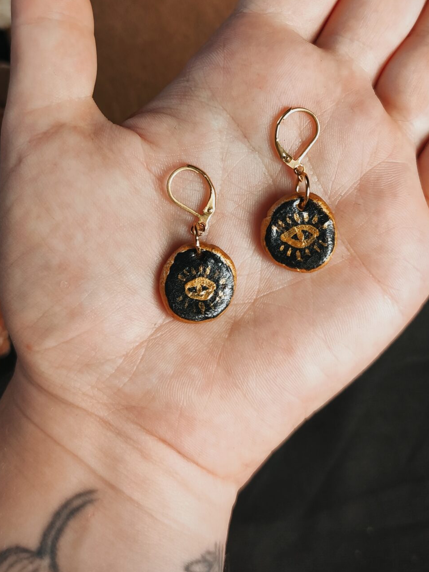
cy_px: 166
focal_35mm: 46
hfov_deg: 31.5
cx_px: 191
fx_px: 760
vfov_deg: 40.4
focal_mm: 6.19
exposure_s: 1/100
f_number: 1.65
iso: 800
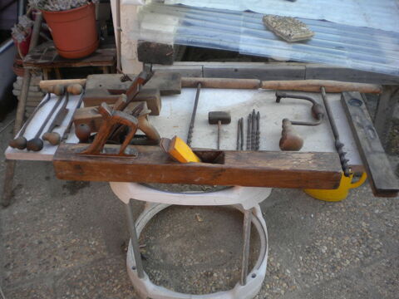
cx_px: 200
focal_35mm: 35
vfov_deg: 40.7
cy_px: 150
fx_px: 403
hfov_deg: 52.6
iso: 80
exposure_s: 1/140
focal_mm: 6.3
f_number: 3.1
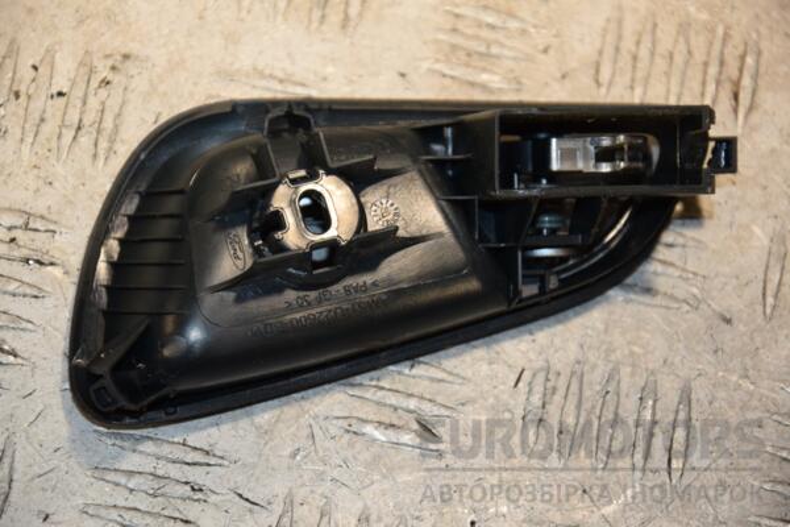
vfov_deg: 8.7
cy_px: 264
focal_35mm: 158
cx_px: 395
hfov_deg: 13.0
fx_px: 3456
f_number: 5.6
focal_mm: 105
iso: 800
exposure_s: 1/200
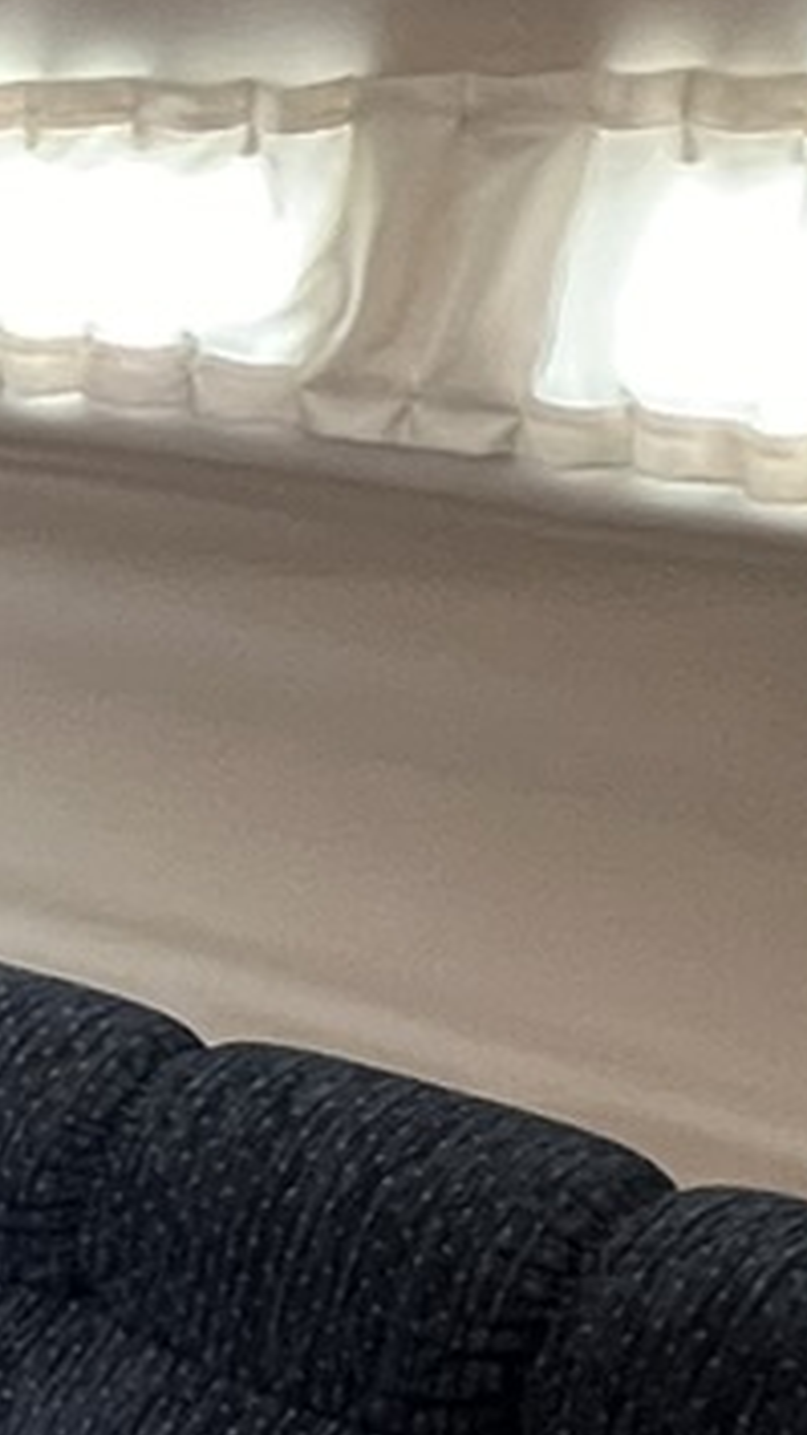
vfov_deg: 25.5
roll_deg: -4.1
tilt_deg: -17.8
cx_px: -1598
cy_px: 1143
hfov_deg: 10.5
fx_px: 3121
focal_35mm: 82
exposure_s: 1/60
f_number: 1.8
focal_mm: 1.57
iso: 400
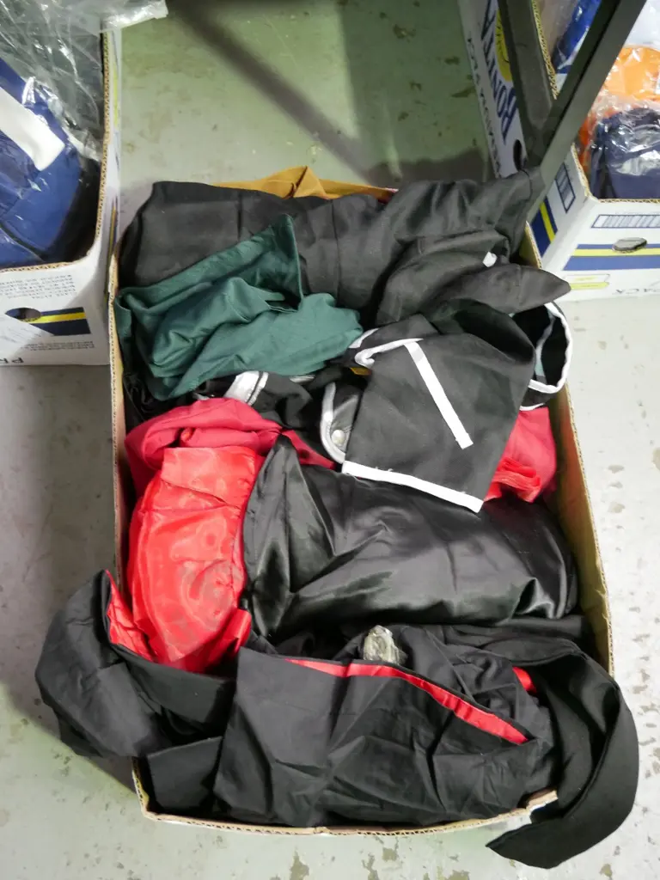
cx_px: 330
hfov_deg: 39.7
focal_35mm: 36
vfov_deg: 51.4
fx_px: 915
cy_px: 440
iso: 3200
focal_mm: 18
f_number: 3.9
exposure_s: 1/40
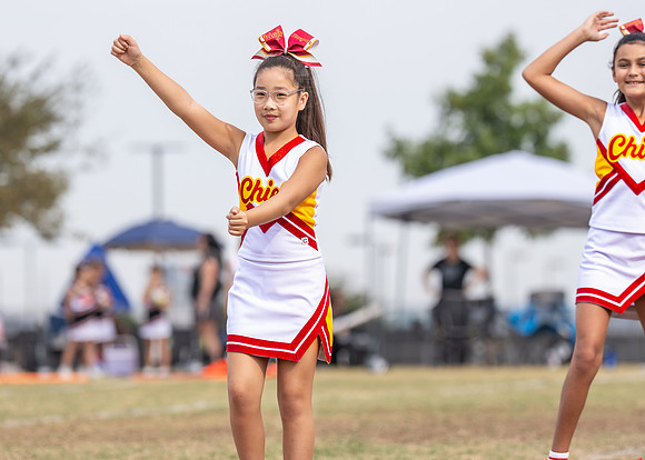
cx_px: 284
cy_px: 231
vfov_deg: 5.0
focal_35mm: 287
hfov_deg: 7.0
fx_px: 5247
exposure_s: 1/1600
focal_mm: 150
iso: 160
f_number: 2.8
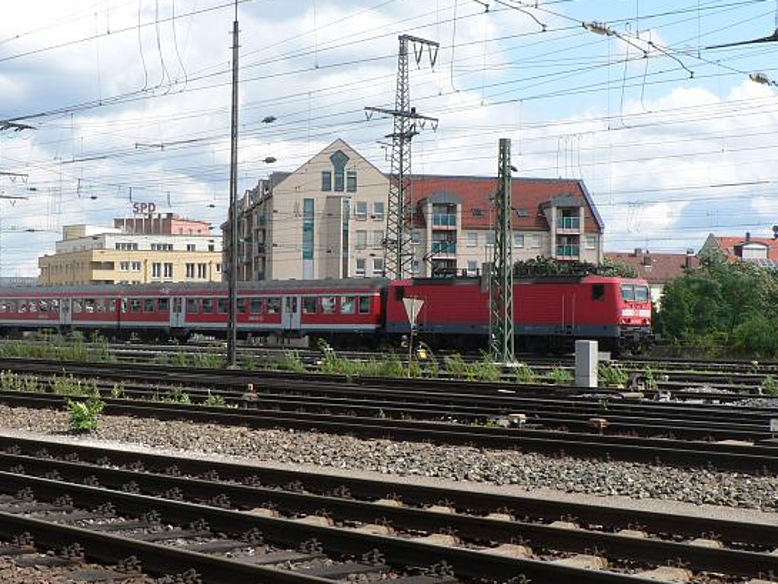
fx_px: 1484
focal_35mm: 66
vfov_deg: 22.3
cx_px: 295
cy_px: 284
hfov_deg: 29.3
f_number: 5
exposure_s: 1/400
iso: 80
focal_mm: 7.5
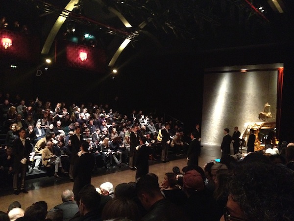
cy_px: 110
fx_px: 297
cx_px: 147
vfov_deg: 40.7
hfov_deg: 52.6
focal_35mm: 35
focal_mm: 4.28
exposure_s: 1/15
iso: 640
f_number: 2.4
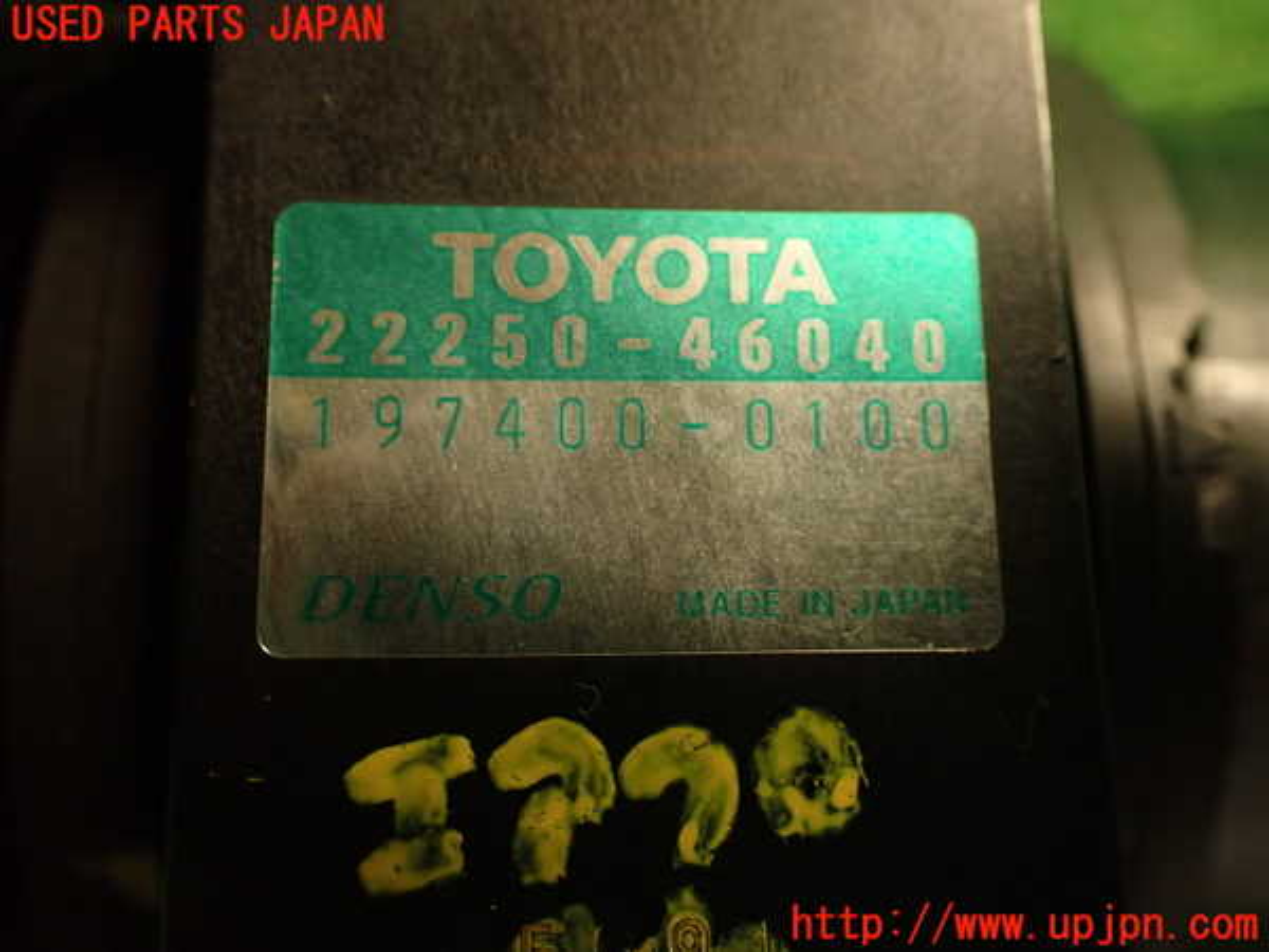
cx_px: 634
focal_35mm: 30
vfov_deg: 46.8
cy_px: 476
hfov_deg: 60.0
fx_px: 1100
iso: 400
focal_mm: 5.4
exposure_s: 1/30
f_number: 2.3
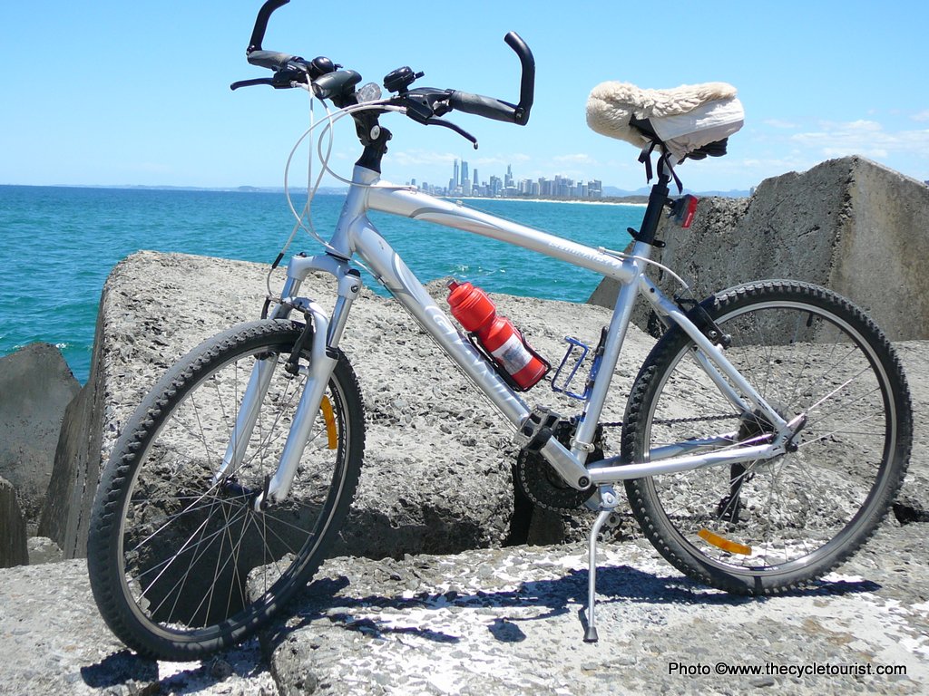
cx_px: 464
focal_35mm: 43
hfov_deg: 43.9
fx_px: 1154
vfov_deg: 33.6
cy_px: 348
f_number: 3.2
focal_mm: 6.4
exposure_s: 1/1000
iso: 80
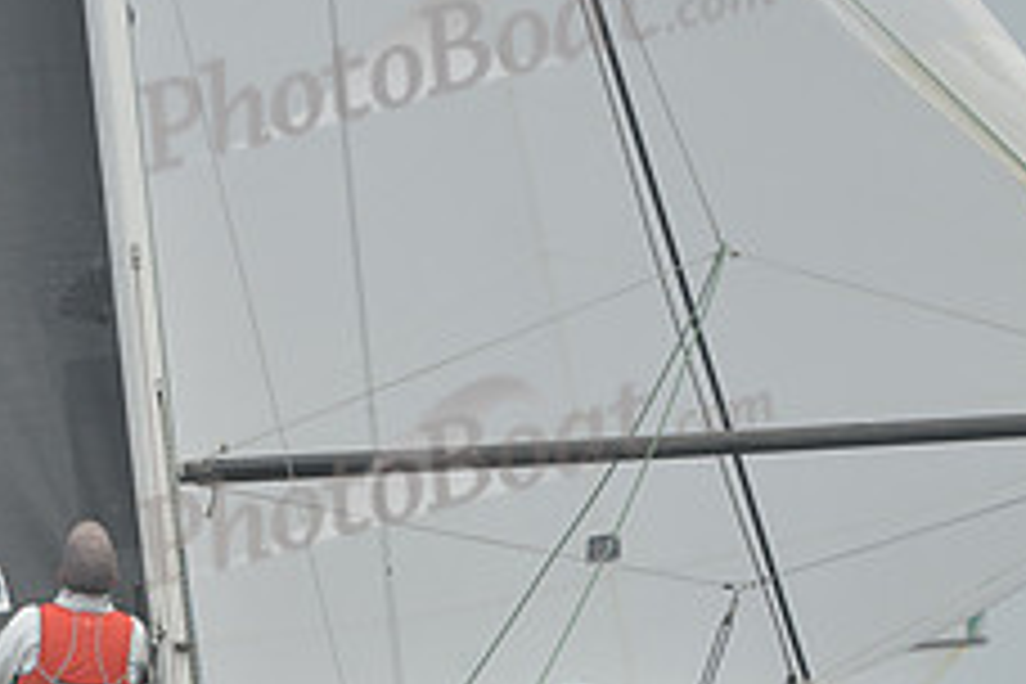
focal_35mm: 787
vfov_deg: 1.7
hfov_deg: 2.6
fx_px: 22428
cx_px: -90
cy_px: 767
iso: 280
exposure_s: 1/800
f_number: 8
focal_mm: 310
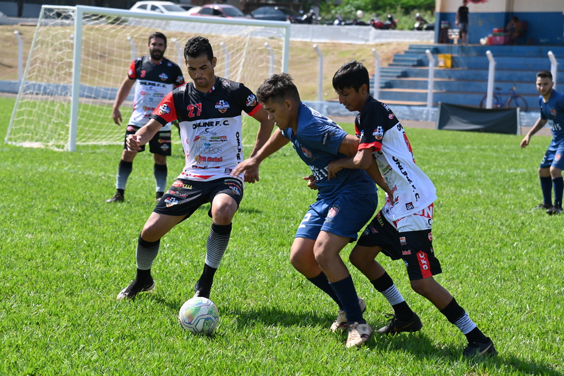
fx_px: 1879
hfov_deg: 17.1
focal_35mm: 120
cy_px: 188
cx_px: 282
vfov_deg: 11.4
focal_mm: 120
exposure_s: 1/500
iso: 180
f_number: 5.6
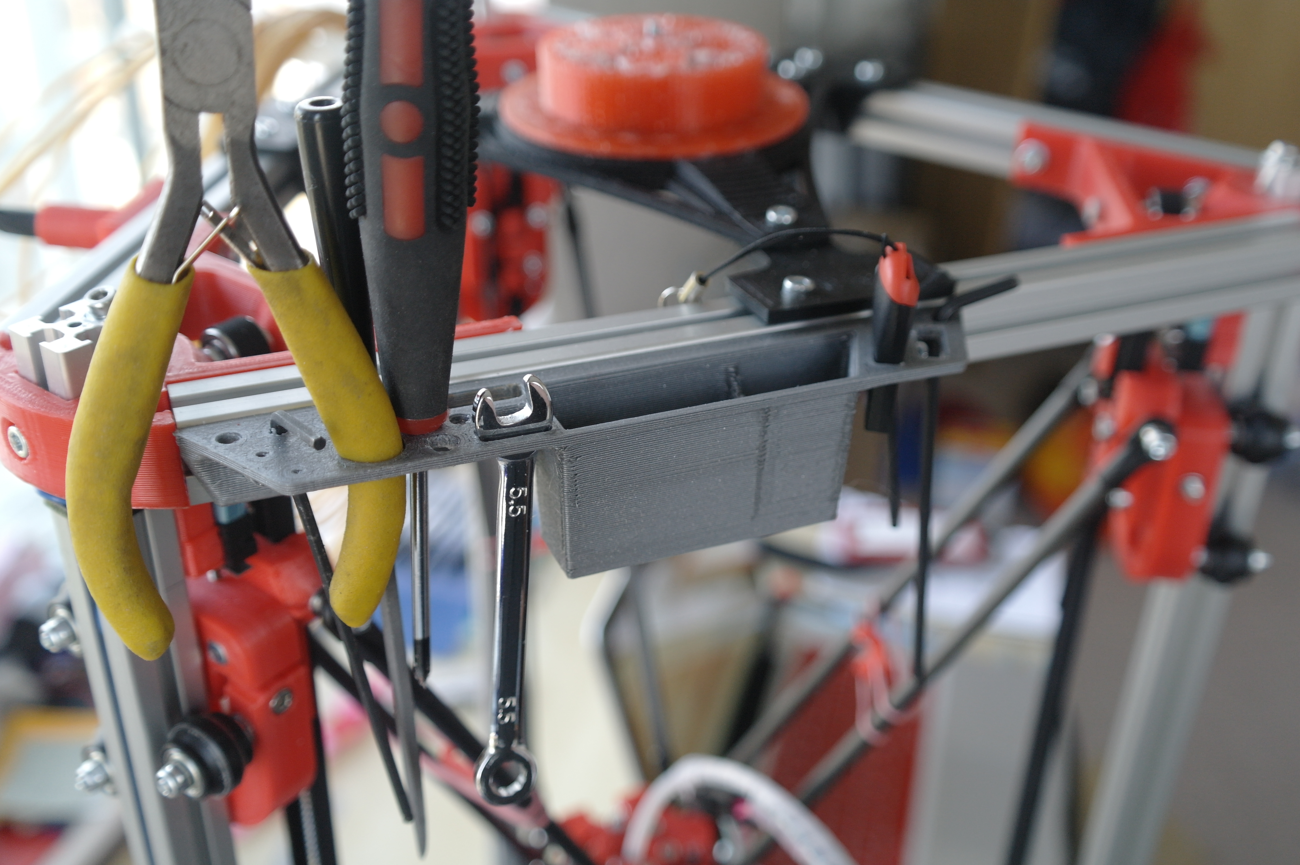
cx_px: 650
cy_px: 432
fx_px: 1371
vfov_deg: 35.0
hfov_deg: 50.7
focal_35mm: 38
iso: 320
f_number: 4
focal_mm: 25
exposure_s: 1/45
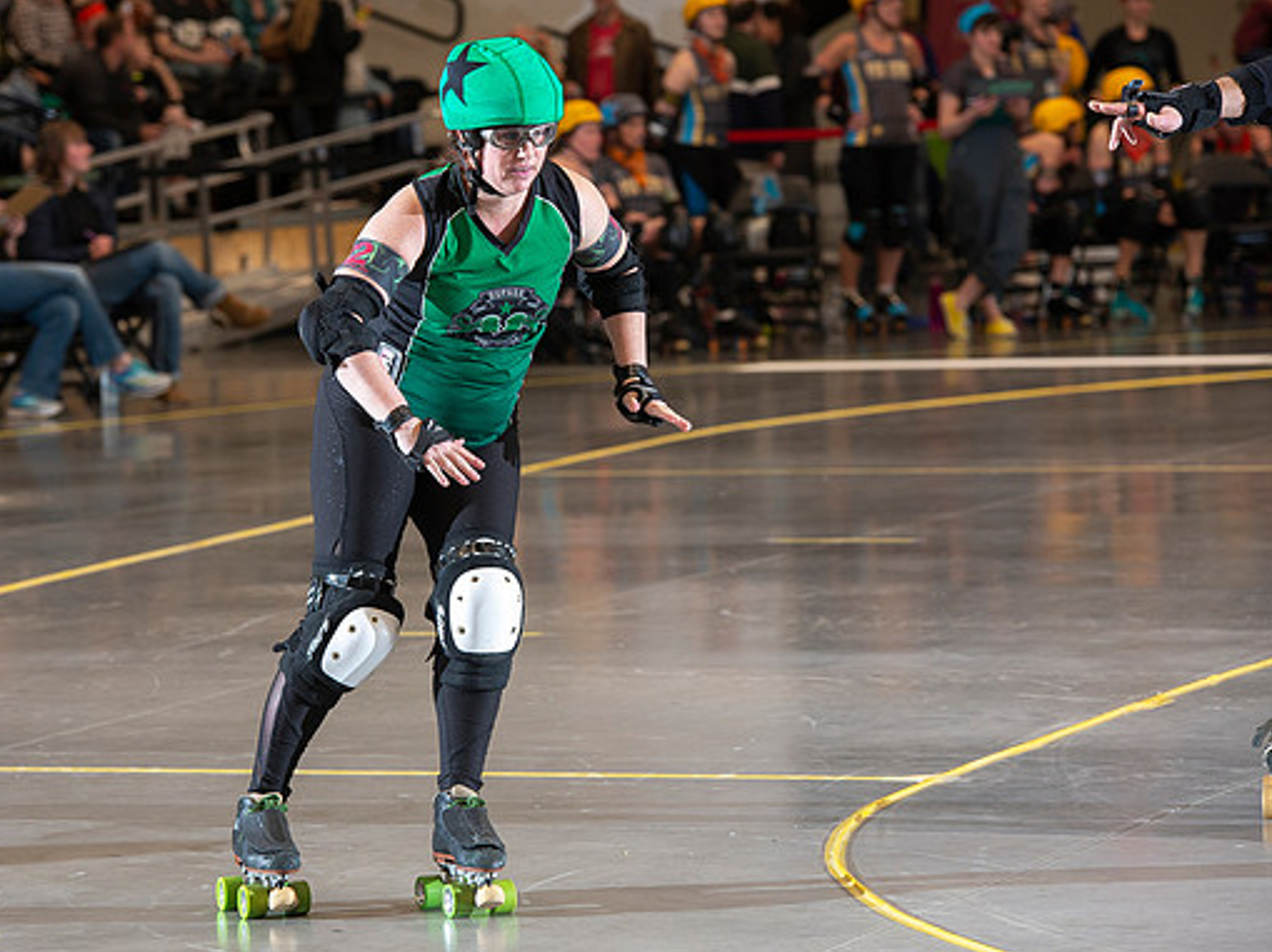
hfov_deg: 10.1
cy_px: 465
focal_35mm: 196
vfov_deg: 7.6
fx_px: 7197
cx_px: 508
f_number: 5.6
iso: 640
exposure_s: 1/160
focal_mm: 160
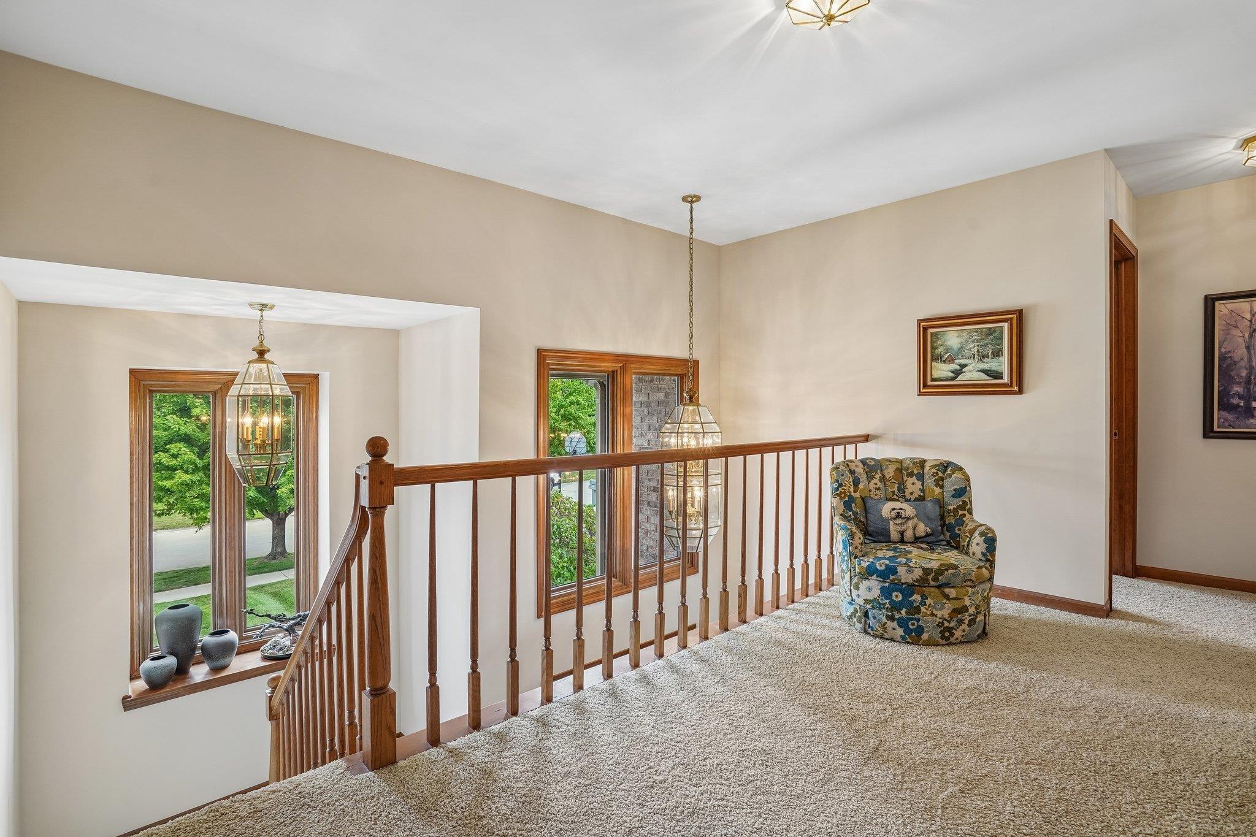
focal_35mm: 16
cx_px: 628
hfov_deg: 96.7
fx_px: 558
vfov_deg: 73.7
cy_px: 418
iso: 250
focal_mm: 16
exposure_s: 1/13
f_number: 8
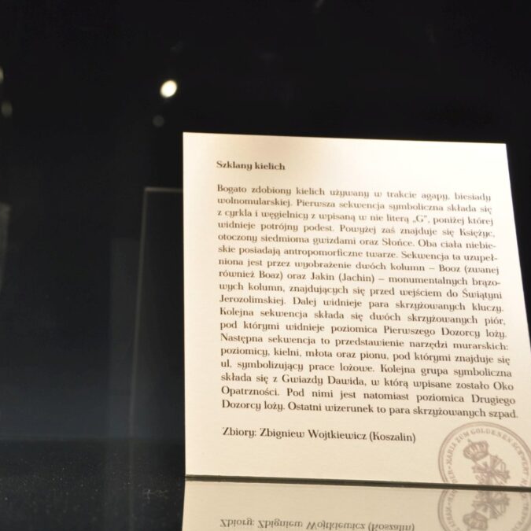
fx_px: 1475
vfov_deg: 20.4
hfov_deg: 20.3
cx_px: 138
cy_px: 267
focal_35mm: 85
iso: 320
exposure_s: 1/15
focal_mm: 44
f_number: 9
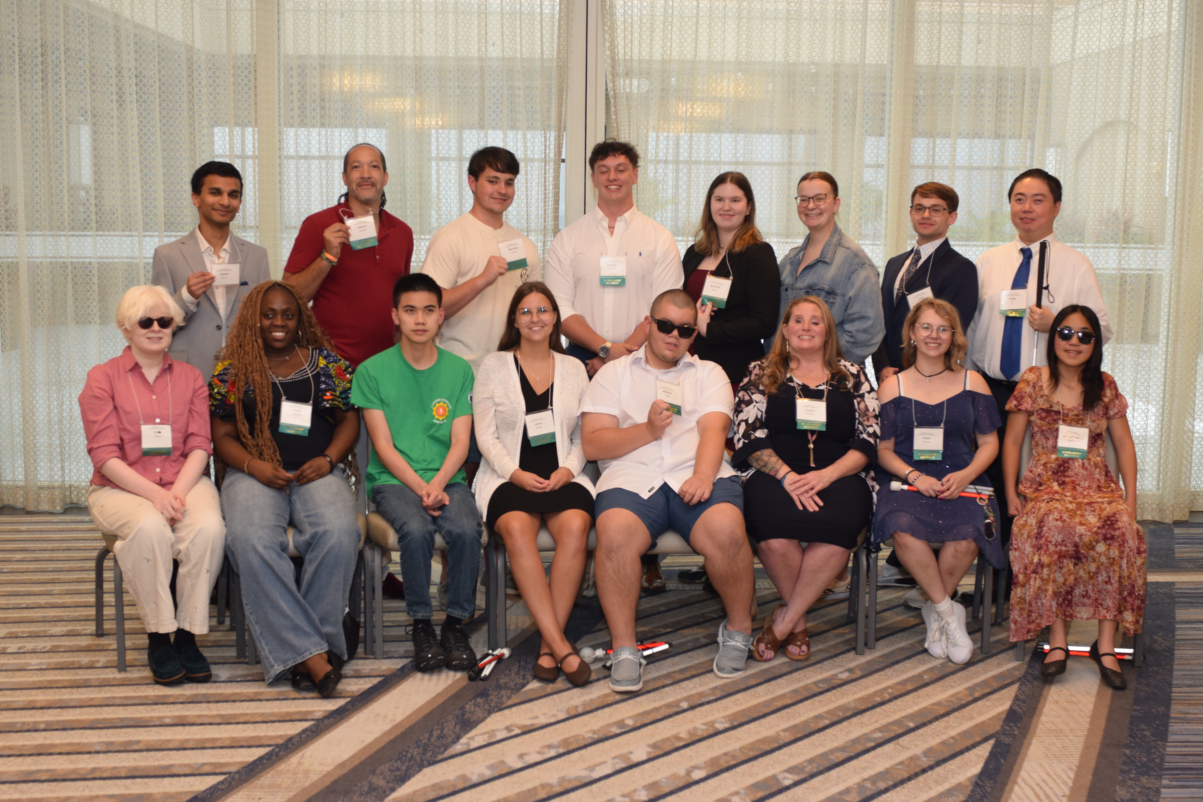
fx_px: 2606
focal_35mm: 78
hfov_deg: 26.0
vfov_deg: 17.5
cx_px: 602
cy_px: 401
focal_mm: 52
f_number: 4
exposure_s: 1/80
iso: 800
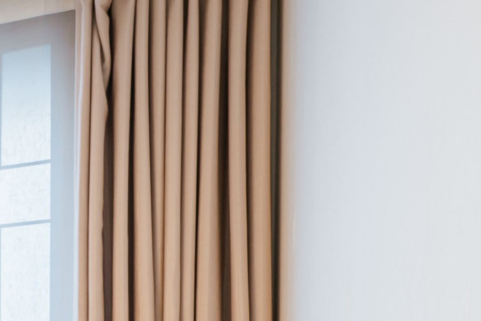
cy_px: 569
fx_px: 976
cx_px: -679
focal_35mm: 73
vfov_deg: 16.0
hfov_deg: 15.1
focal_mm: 12
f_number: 10
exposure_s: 1/1.67
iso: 100
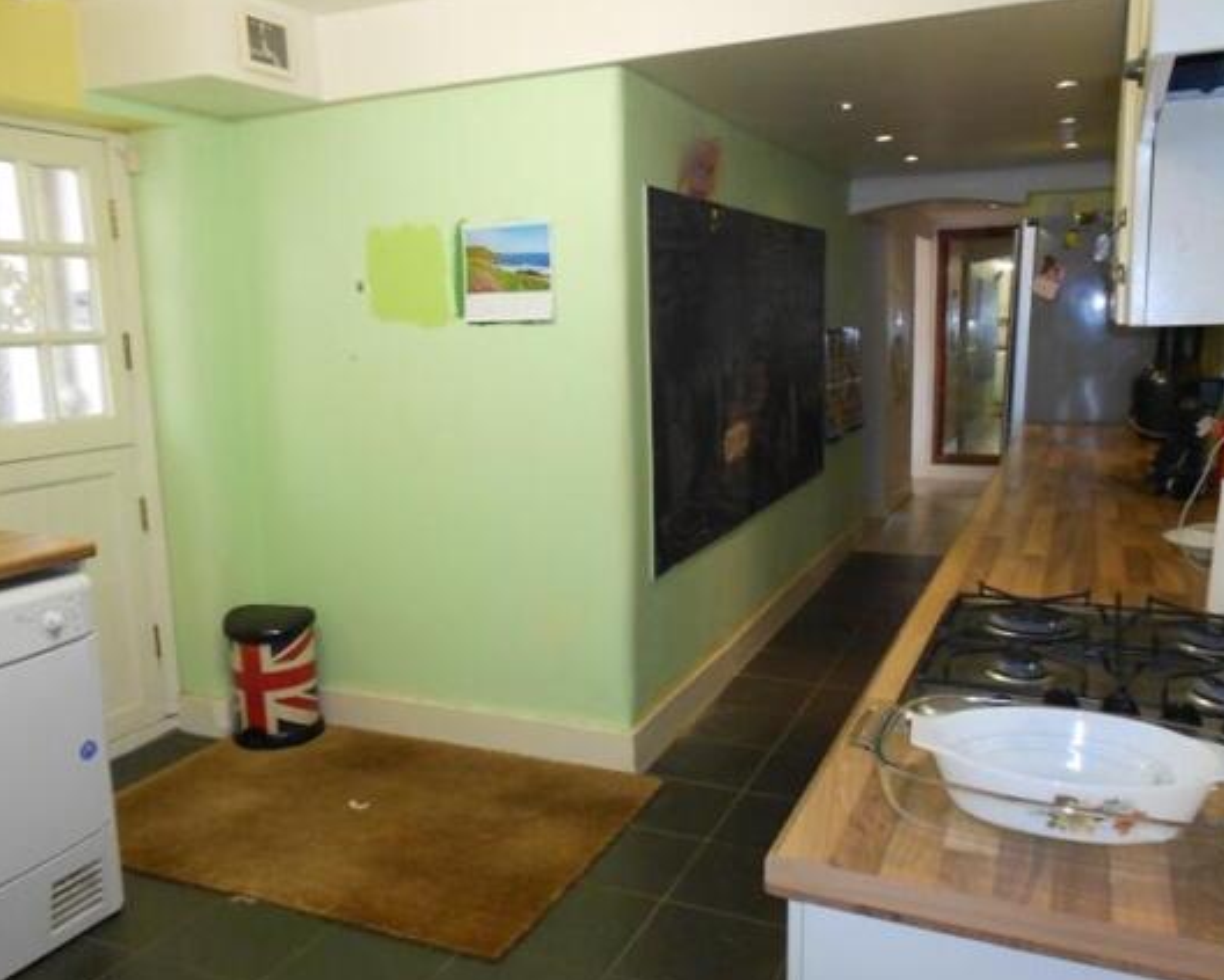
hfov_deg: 62.2
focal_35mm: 28
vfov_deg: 51.6
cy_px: 499
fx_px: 1015
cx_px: 592
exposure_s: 1/30
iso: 250
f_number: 3.2
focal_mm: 4.6
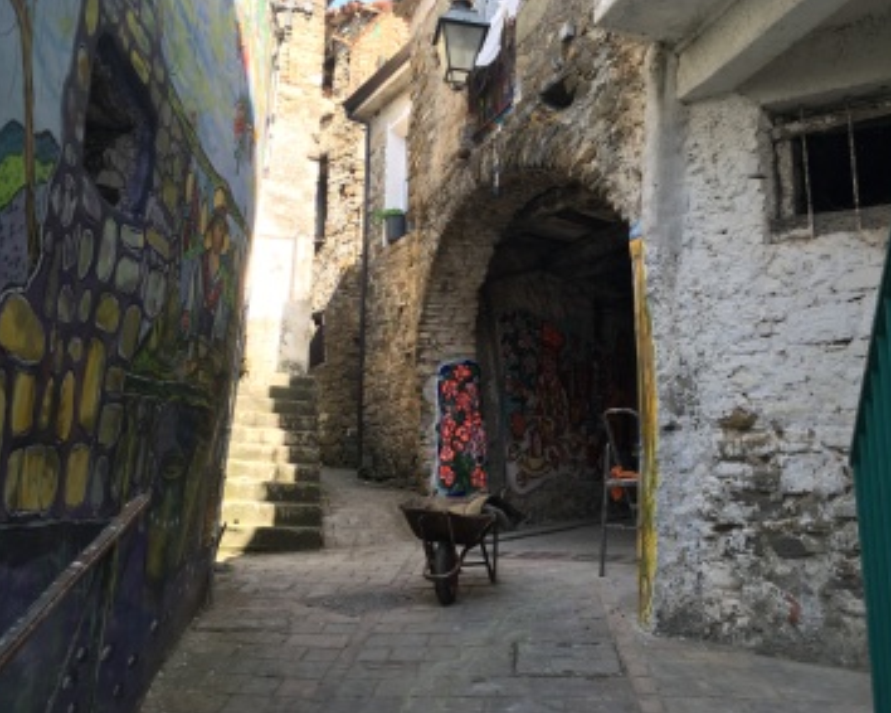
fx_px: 844
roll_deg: -0.4
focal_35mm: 32
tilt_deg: +11.4
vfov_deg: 45.8
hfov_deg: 55.6
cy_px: 355
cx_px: 471
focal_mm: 4.15
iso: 25
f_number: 2.2
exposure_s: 1/124
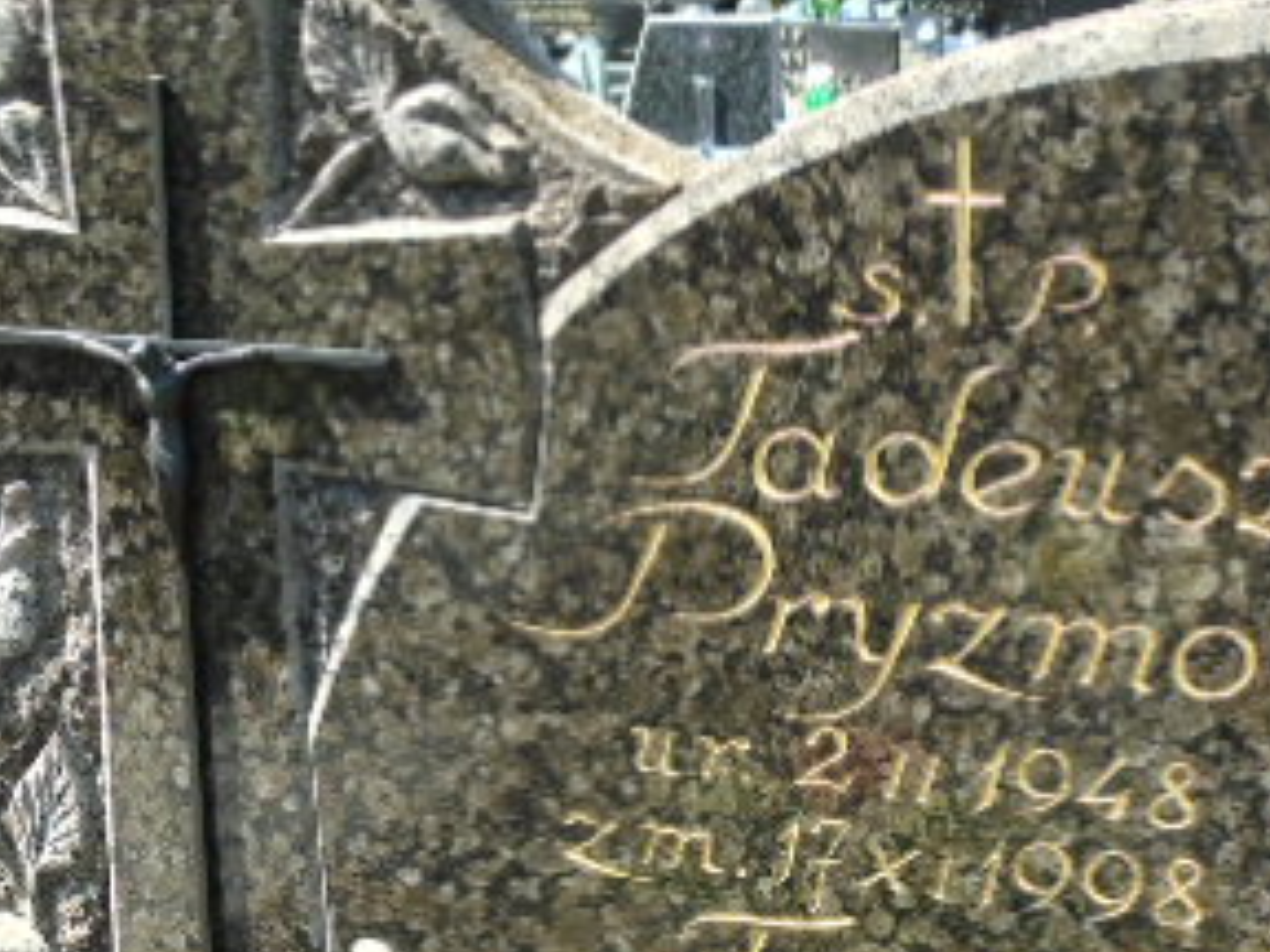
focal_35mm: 89
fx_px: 3265
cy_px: 842
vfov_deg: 16.4
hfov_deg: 22.0
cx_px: 772
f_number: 3.9
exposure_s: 1/320
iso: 80
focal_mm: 7.1
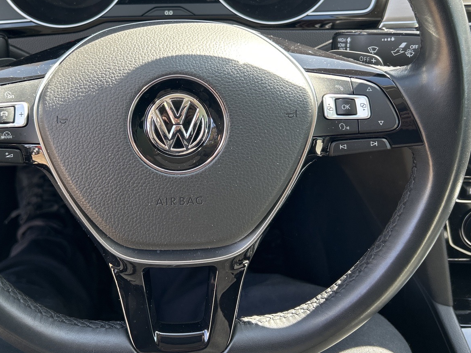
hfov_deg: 43.4
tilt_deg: -33.1
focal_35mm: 43
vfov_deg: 32.8
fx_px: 585
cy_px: 81
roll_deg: -0.6
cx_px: 168
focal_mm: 5.7
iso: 64
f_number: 1.5
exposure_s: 1/171
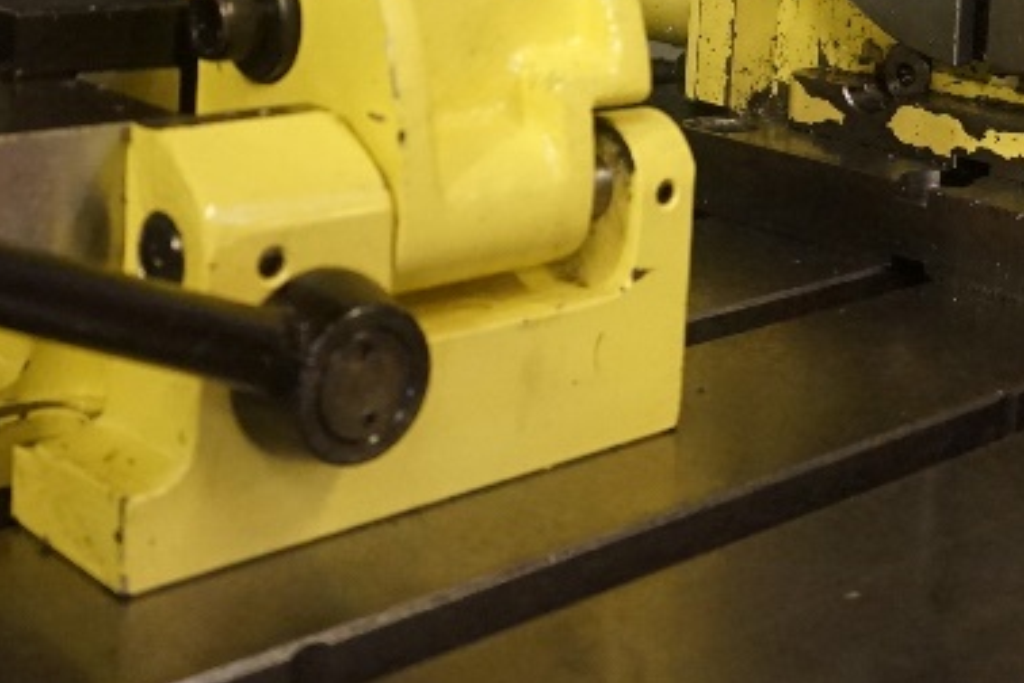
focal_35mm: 65
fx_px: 1849
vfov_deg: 19.4
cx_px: 796
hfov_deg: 30.3
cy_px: -199
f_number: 3.5
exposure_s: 1/160
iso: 3200
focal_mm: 16
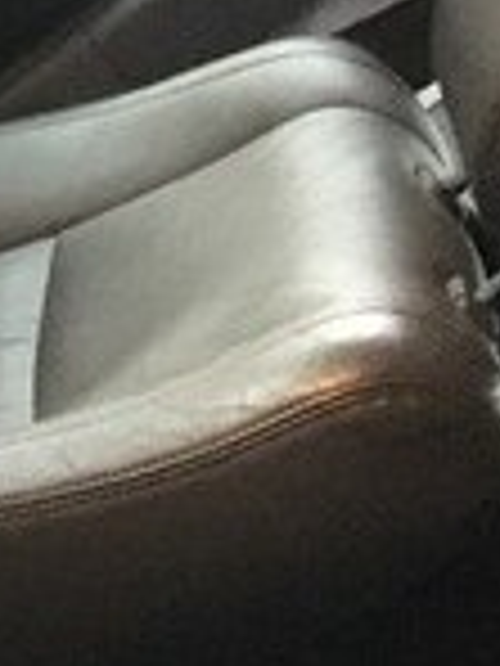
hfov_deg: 10.7
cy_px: 1073
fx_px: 2484
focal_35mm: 129
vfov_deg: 14.1
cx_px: -428
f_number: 2.2
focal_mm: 4.15
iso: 800
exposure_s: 1/17
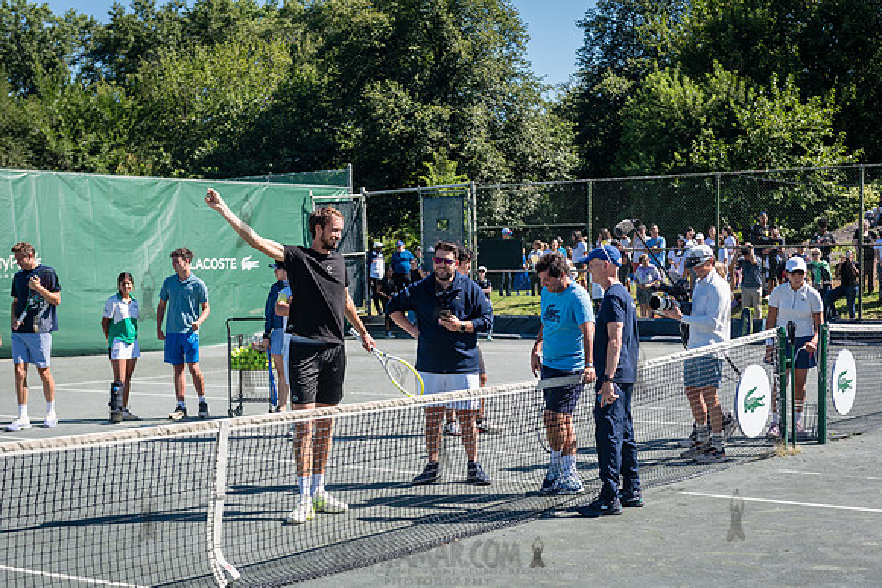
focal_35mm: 60
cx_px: 441
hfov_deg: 33.4
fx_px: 1470
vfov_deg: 22.6
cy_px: 294
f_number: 4
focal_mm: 60
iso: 200
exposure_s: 1/800
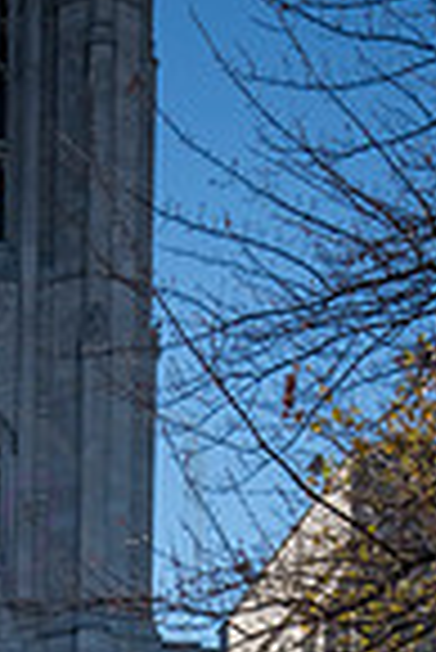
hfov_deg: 8.5
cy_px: 926
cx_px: 9
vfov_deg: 12.2
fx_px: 2918
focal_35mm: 161
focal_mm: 52
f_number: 20
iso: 640
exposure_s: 1/160
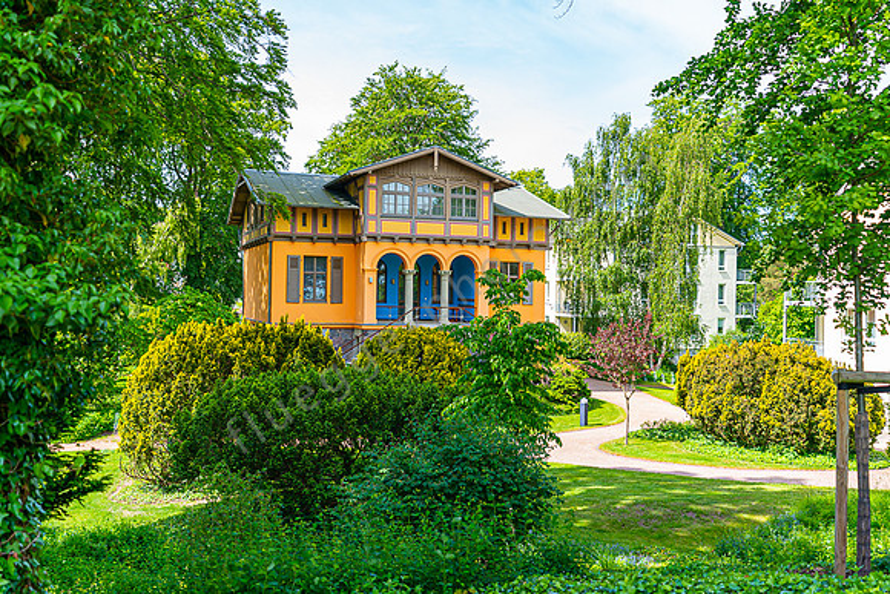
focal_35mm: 35
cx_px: 445
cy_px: 297
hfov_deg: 54.4
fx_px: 865
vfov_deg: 37.9
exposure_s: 1/400
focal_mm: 35
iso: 100
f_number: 2.8
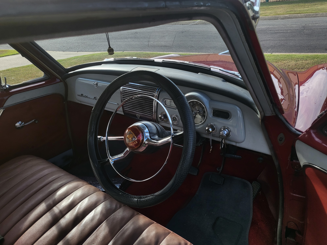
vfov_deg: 53.1
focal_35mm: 26
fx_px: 246
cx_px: 164
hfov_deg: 67.3
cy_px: 122
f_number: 1.8
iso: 50
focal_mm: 4.25
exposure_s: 1/1099
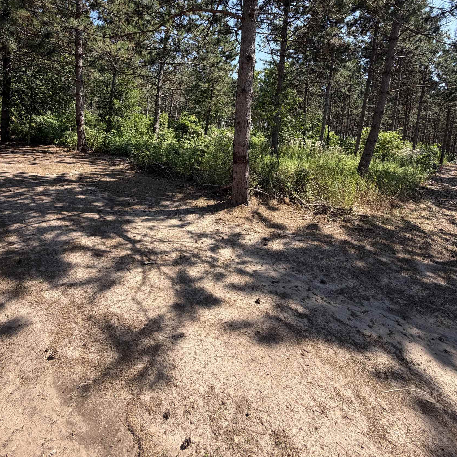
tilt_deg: -3.1
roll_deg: -4.8
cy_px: 158
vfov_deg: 81.5
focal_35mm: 17
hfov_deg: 84.0
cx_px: 233
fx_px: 254
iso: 40
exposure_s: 1/502
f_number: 2.2
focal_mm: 2.22
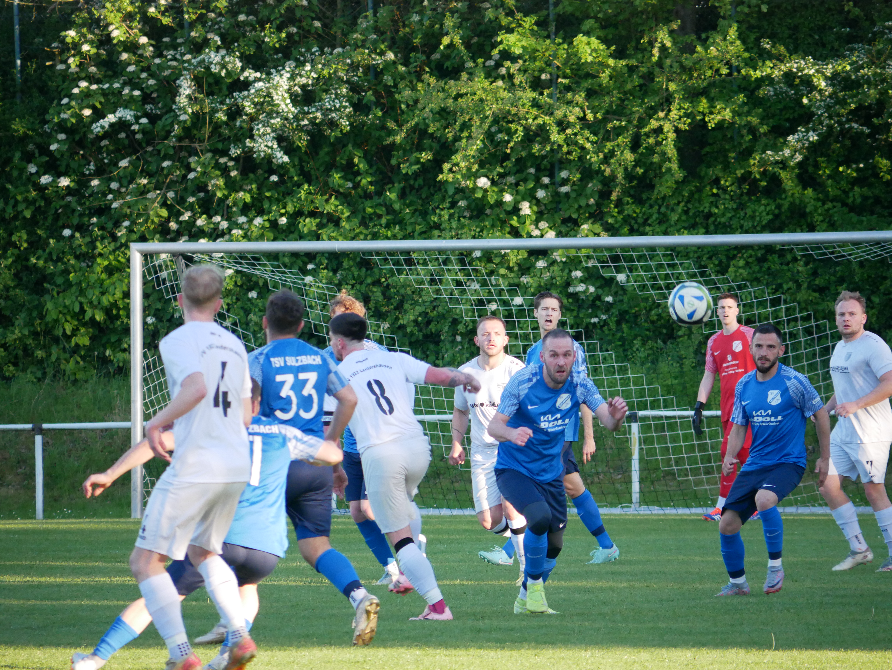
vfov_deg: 3.7
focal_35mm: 400
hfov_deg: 5.0
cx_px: 446
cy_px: 335
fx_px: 10312
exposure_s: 1/500
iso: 1250
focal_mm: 200
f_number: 5.6
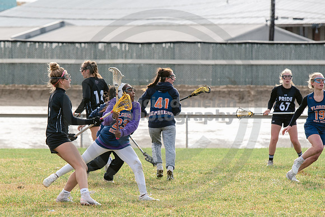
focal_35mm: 266
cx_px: 119
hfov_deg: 7.7
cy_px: 148
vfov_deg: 5.2
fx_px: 2398
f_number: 5
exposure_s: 1/1600
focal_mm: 175
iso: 400
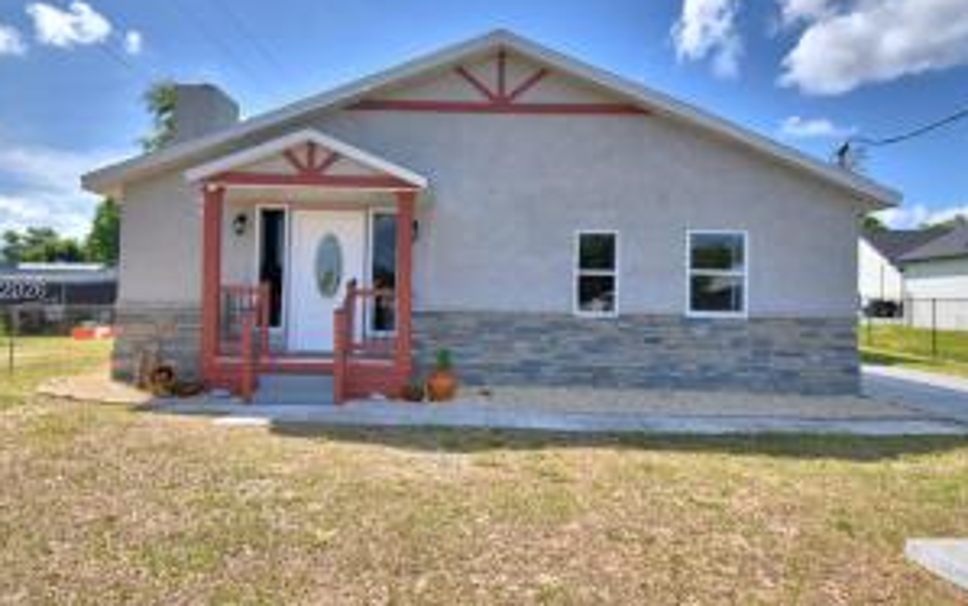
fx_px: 607
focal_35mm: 23
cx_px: 492
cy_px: 292
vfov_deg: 53.0
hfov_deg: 77.1
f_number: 4.5
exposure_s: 1/1600
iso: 100
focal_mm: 10
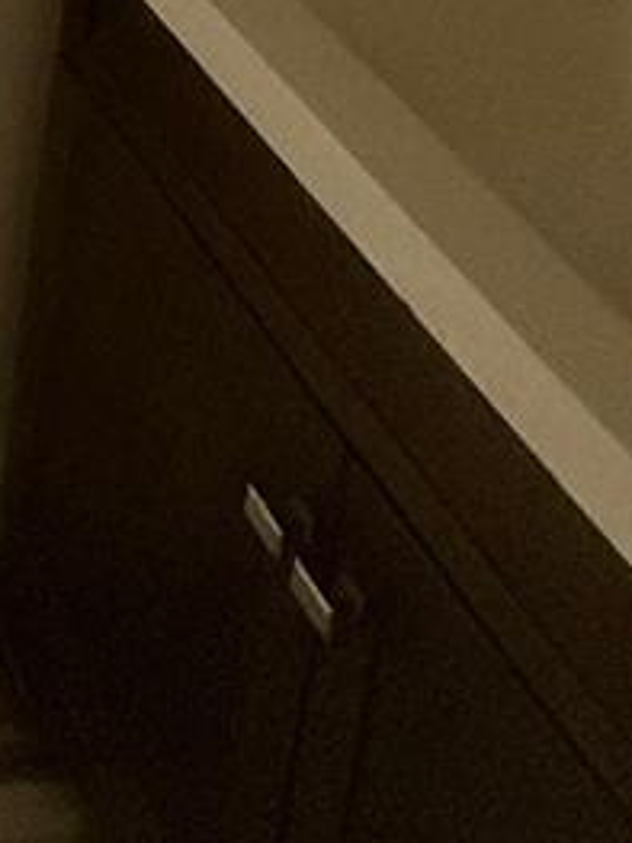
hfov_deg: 16.8
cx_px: -648
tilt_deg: -10.9
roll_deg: -0.1
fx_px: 1559
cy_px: -670
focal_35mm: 64
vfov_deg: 20.9
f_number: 2.2
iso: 500
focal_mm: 2.22
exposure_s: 1/60
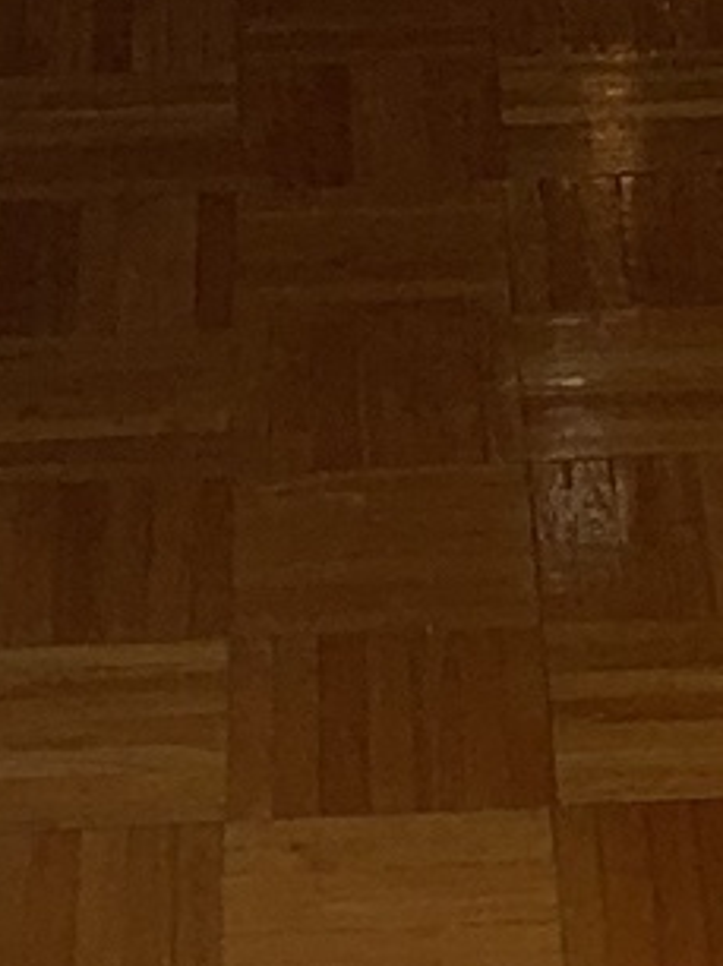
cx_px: 679
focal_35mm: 196
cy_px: -1361
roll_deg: +0.8
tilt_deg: -10.5
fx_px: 5466
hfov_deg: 7.5
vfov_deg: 9.1
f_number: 1.8
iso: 25
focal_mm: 4.25
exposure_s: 1/203
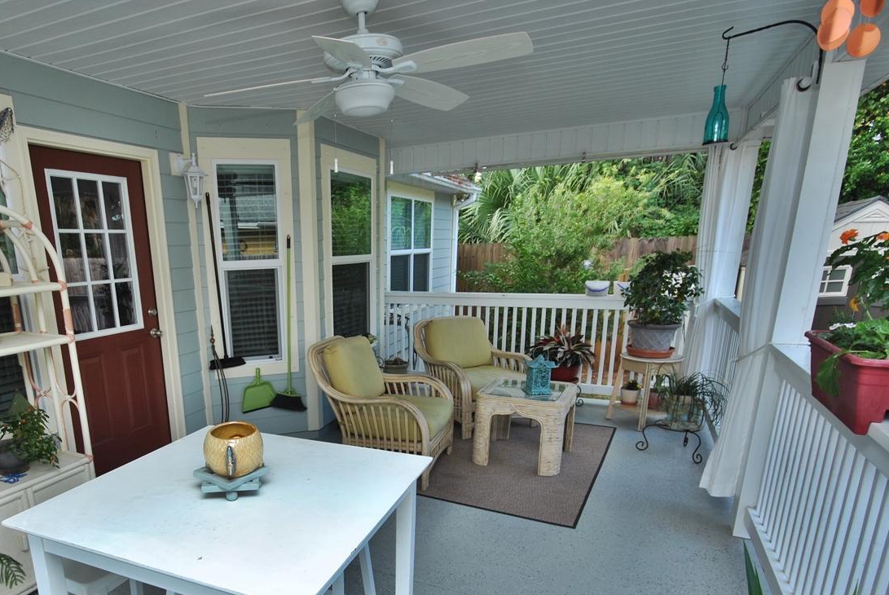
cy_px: 417
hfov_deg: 76.7
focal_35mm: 22
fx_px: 544
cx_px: 317
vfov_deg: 55.6
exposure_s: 1/60
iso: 100
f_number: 5.6
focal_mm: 10
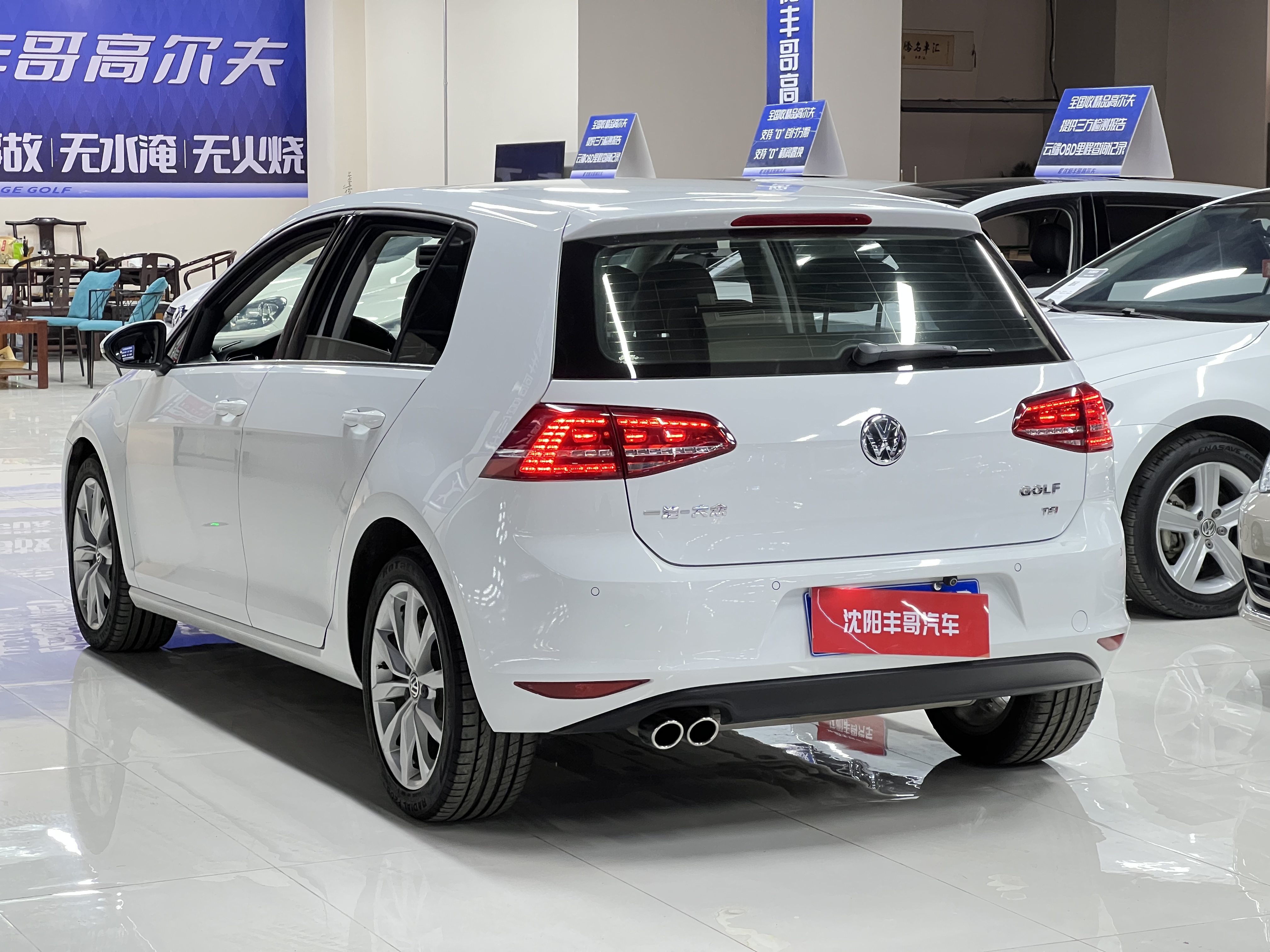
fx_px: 2825
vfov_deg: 19.1
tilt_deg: -6.1
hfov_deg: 25.3
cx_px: 635
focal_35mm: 77
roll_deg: +0.3
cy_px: 476
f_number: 2.8
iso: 400
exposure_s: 1/50
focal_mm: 9
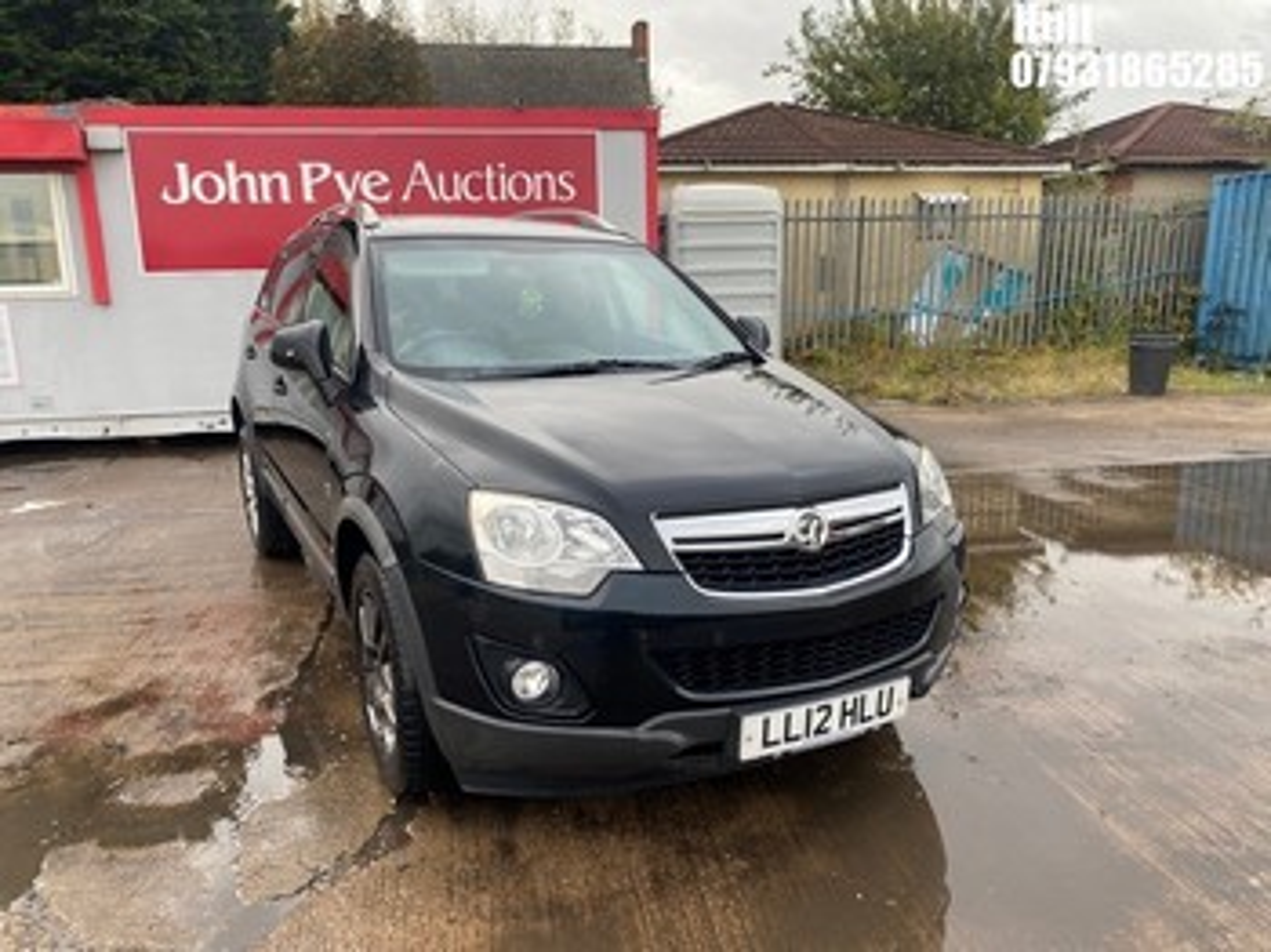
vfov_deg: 53.0
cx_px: 636
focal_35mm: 26
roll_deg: +0.7
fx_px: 954
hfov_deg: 67.3
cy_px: 476
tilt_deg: -11.5
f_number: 1.8
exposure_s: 1/122
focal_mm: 4.25
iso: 32
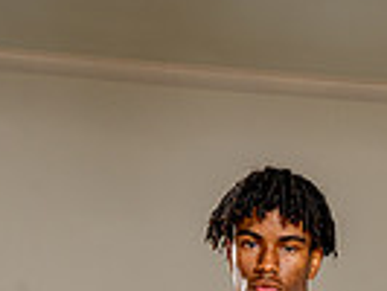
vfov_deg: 8.4
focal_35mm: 166
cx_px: 320
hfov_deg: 11.8
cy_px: 643
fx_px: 1858
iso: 250
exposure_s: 1/250
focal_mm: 51
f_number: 8
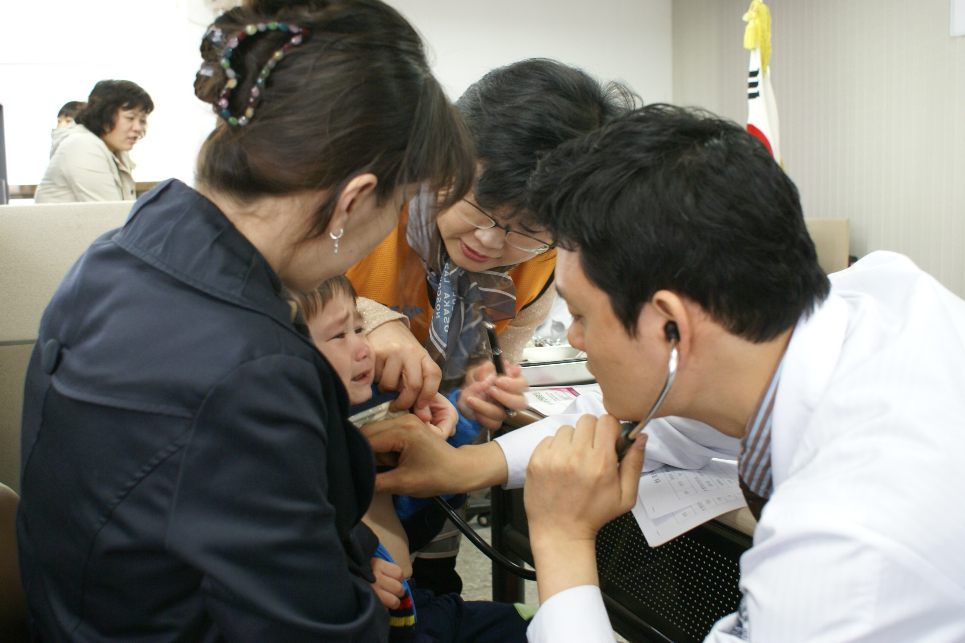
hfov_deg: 53.1
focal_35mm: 36
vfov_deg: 36.9
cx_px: 482
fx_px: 965
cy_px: 322
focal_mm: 24
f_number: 4.5
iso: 400
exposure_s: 1/20
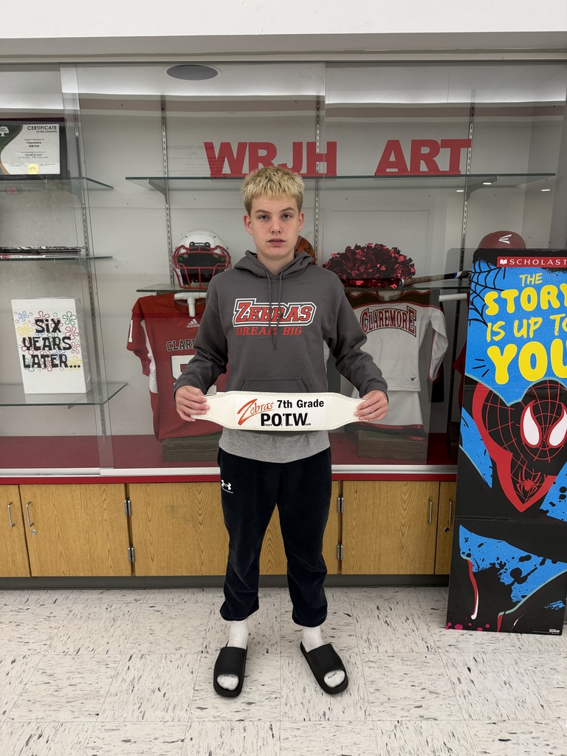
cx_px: 284
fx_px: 524
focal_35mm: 24
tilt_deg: -12.8
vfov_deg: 71.6
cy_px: 378
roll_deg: +0.7
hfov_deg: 56.8
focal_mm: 6.76
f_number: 1.78
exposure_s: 1/60
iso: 160
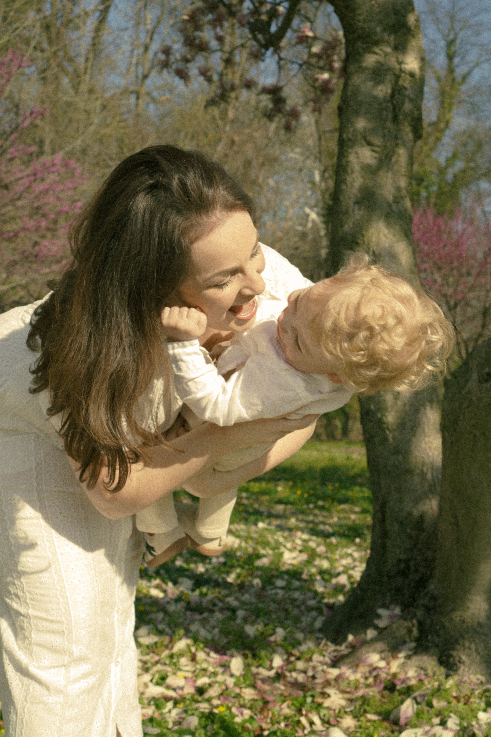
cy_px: 368
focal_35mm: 52
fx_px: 1074
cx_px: 246
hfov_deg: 25.8
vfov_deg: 37.9
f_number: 5.6
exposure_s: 1/320
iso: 100
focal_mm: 35
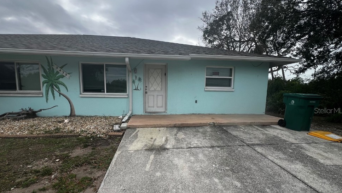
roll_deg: -0.4
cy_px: 110
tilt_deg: -7.8
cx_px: 167
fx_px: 136
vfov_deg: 70.2
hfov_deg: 103.0
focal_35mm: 15
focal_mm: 1.57
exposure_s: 1/1193
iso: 32
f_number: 1.8
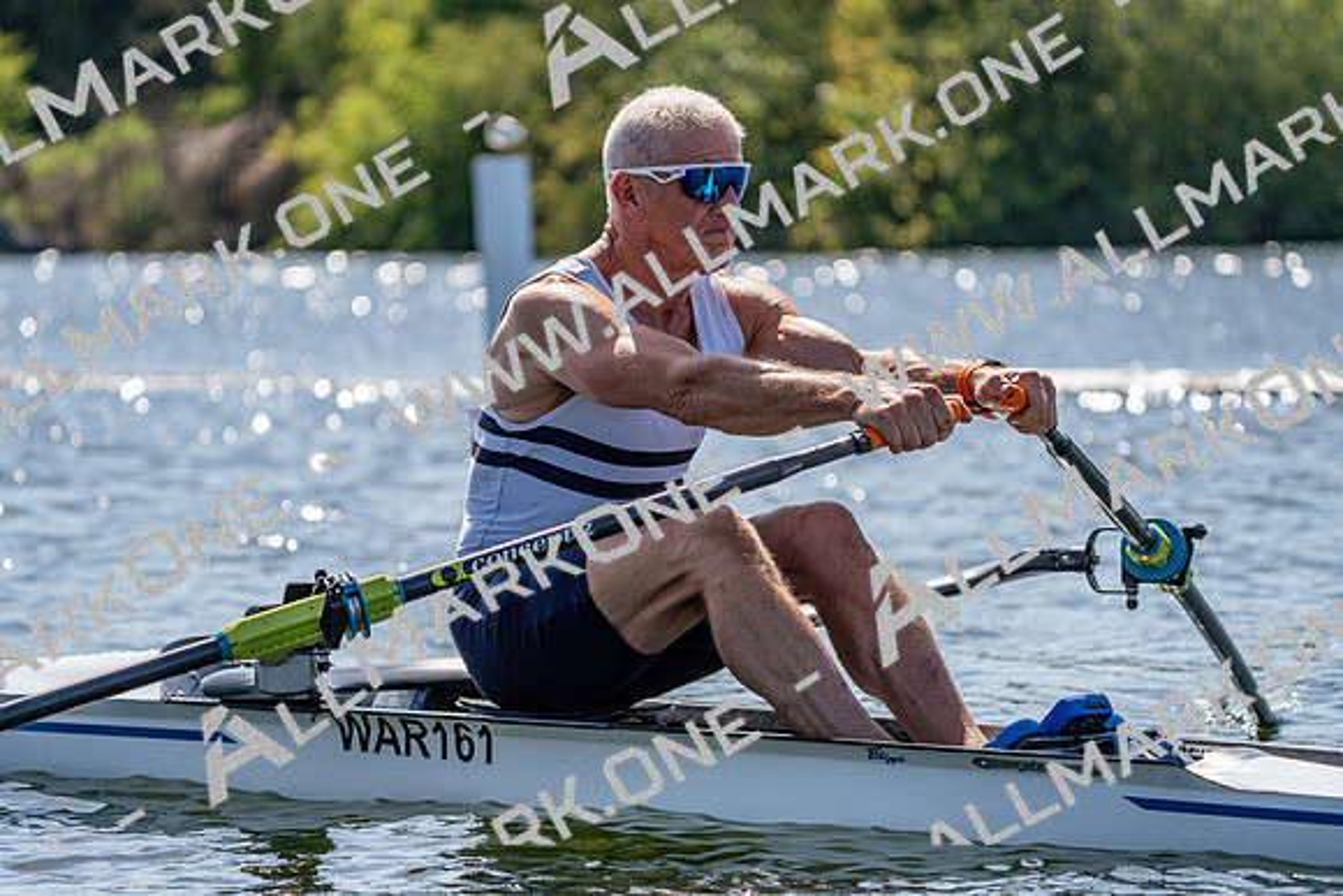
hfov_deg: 10.3
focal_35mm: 200
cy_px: 448
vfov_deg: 6.9
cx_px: 672
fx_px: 7463
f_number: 5.6
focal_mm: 200
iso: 250
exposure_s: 1/2000
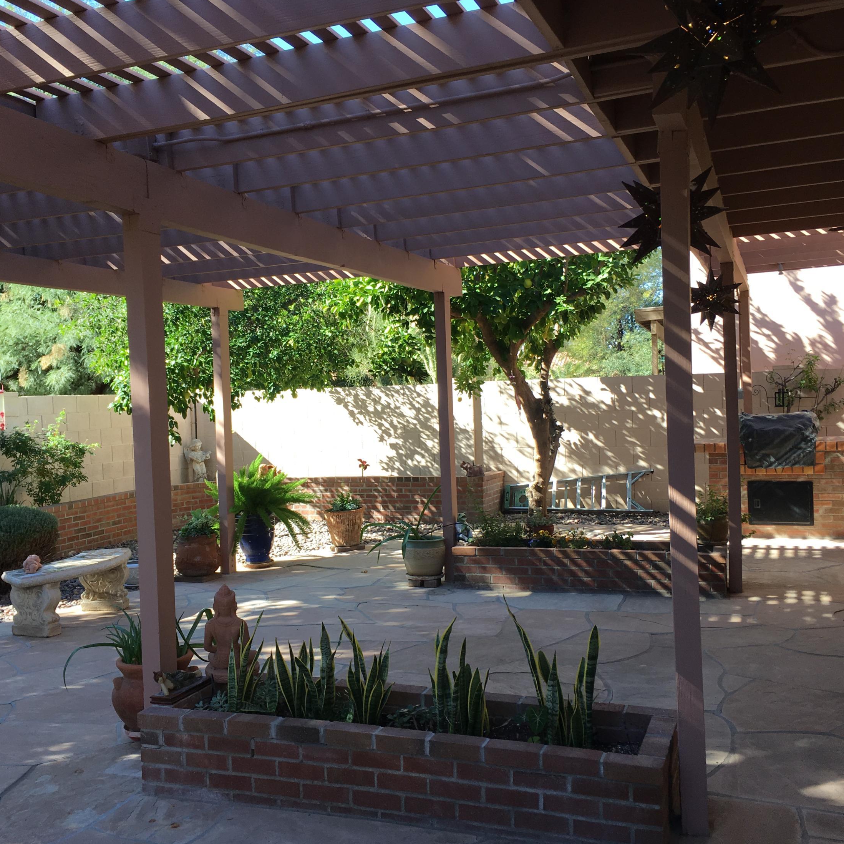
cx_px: 396
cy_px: 423
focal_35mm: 35
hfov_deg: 47.2
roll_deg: +1.5
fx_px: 965
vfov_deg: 47.2
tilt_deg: -2.0
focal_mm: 4.15
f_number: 2.2
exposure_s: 1/248
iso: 25
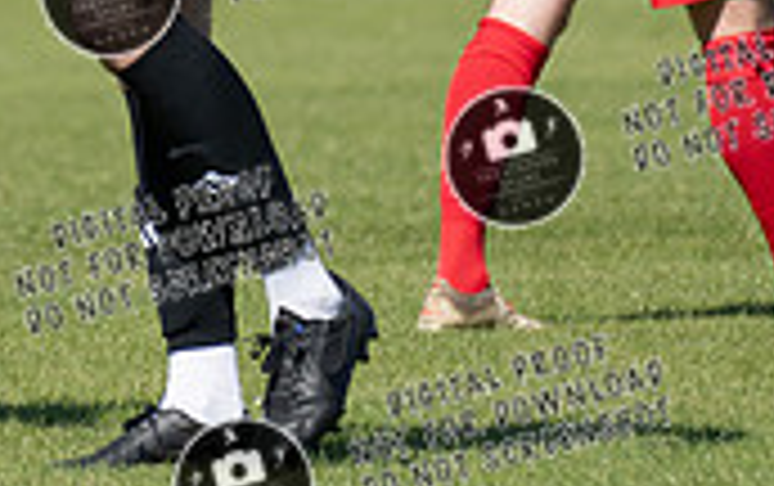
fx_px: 23065
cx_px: 172
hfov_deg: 1.9
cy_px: -409
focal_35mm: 1092
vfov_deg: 1.2
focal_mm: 270
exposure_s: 1/1600
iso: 320
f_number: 5.6
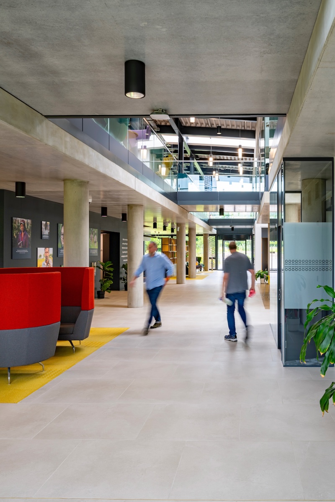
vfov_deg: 61.9
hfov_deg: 43.6
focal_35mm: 30
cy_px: 251
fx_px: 419
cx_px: 168
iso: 64
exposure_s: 1/8
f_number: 13
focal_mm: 30
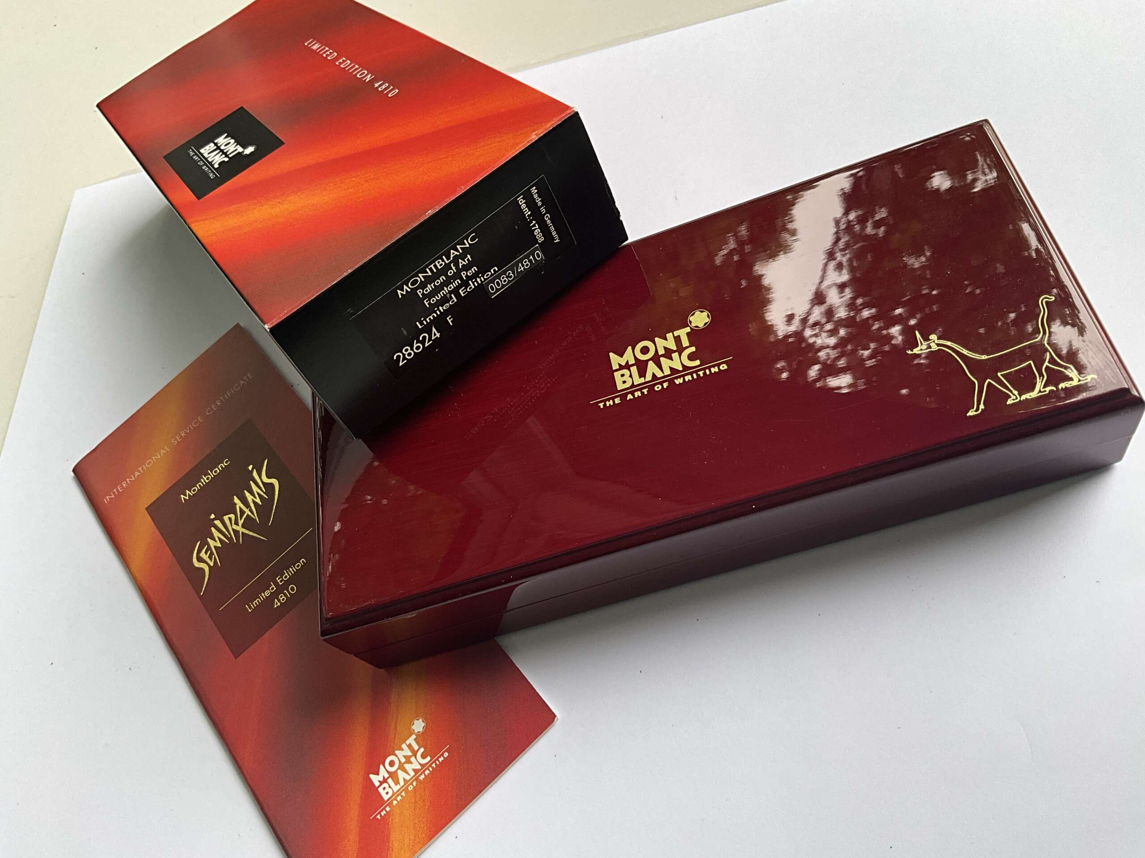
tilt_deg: -58.8
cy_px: 429
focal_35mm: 29
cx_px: 572
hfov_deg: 61.7
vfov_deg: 48.2
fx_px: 959
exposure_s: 1/122
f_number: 1.8
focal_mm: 3
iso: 40
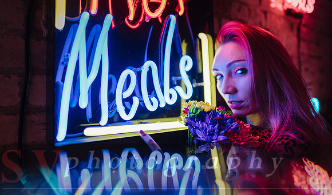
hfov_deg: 73.8
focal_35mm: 25
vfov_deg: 47.5
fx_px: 221
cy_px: 84
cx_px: 166
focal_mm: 24
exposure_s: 1/100
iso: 100
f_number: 1.4
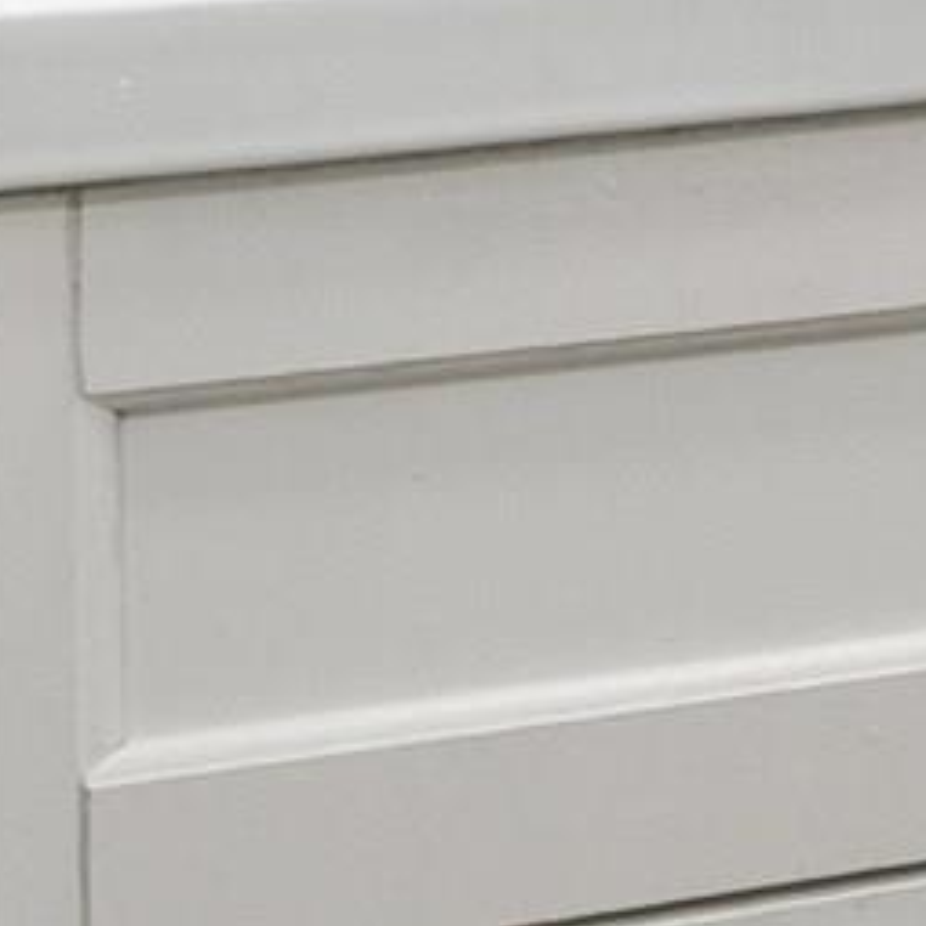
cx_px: 2774
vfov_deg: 14.9
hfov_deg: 10.8
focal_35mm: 108
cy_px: -499
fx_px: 3269
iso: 400
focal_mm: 14
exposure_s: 1/13
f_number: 7.1
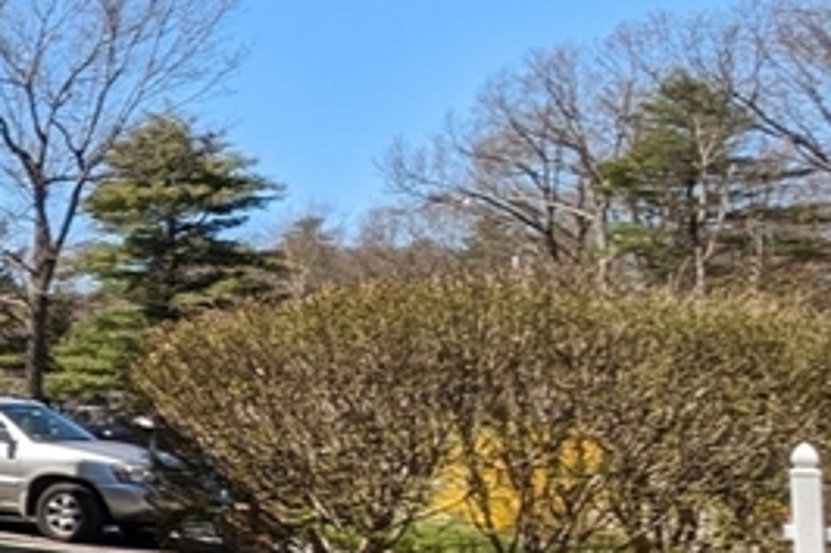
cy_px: 350
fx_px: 1107
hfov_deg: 21.2
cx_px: -731
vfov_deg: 27.9
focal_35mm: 48
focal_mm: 2.23
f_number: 1.95
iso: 36
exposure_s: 1/1088
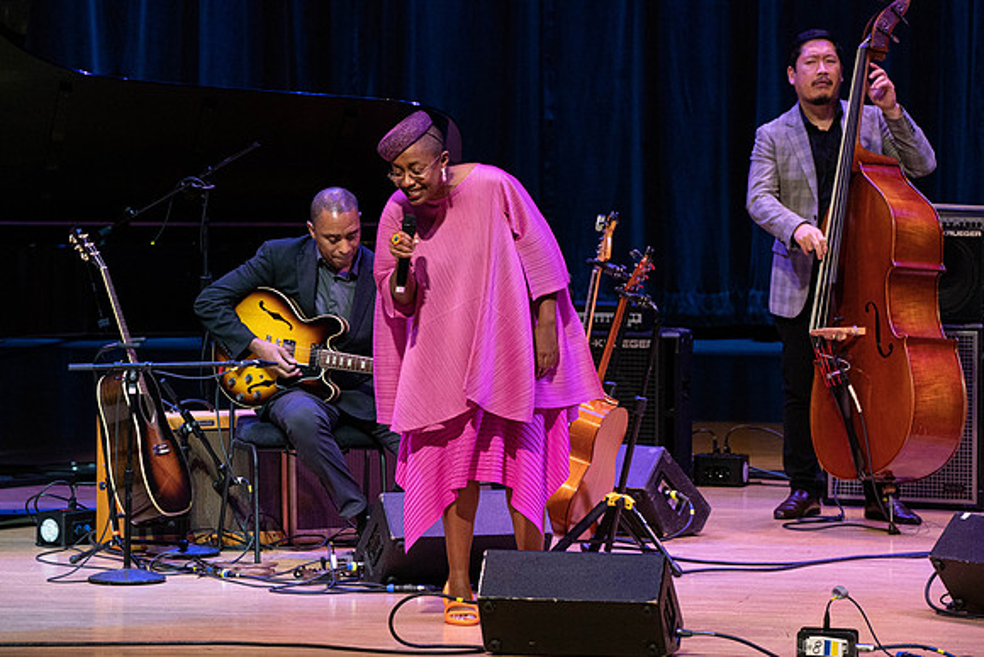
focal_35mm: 330
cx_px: 492
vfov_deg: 4.2
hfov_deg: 6.2
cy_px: 328
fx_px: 9022
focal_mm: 330
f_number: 9
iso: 4000
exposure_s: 1/320
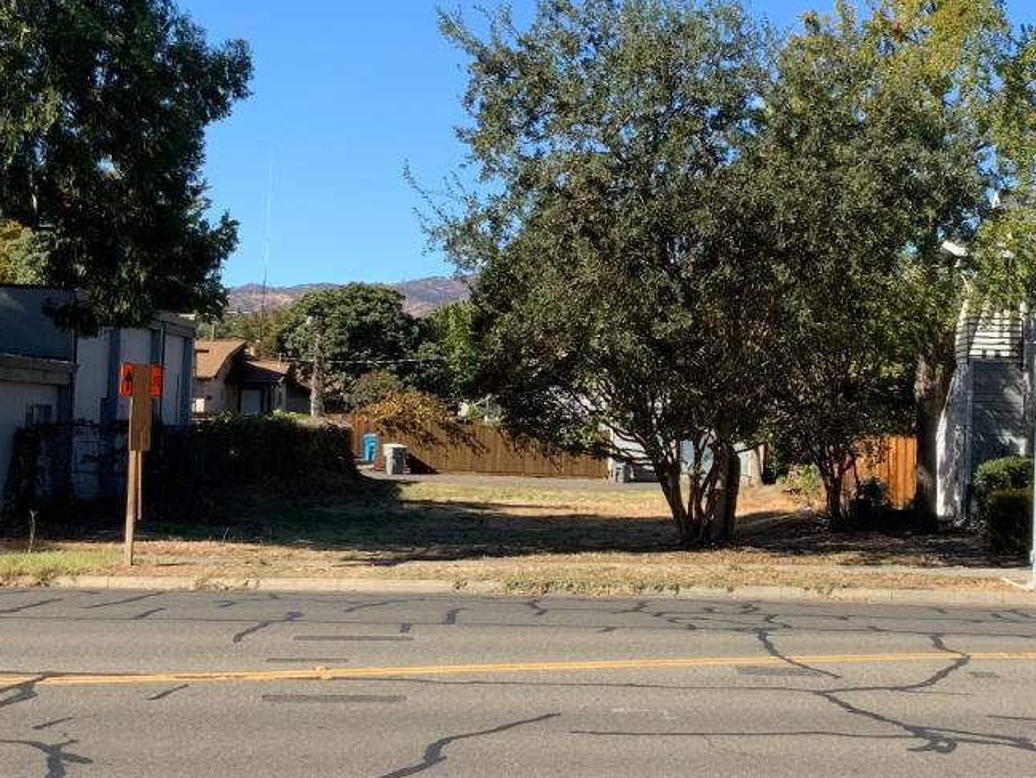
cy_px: 349
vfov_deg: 21.9
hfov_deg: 28.8
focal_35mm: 67
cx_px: 688
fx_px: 2006
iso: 16
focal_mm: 3
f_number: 1.8
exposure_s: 1/1195
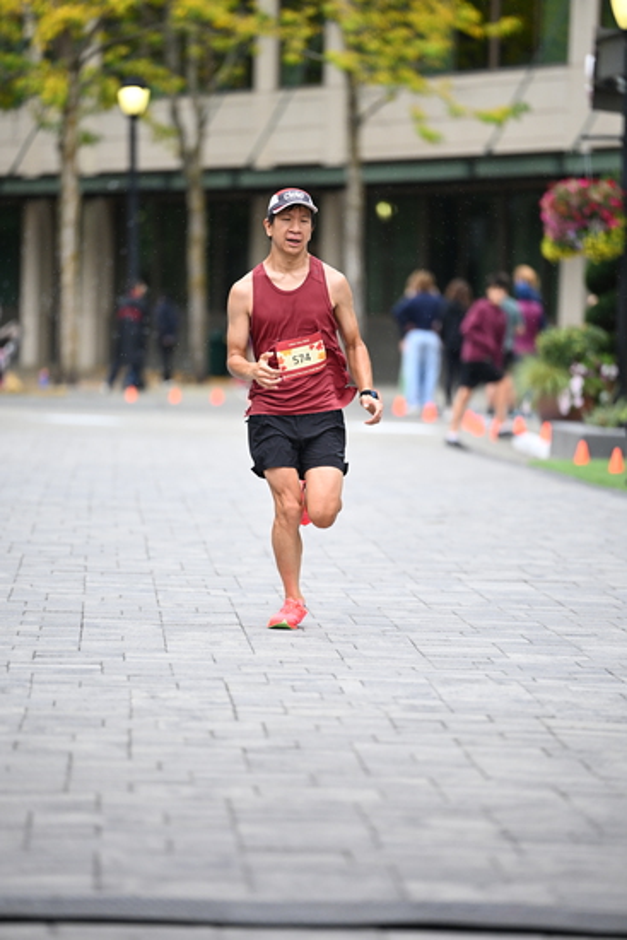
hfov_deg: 6.9
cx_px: 314
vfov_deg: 10.3
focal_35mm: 200
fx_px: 5221
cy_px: 470
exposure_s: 1/1600
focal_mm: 200
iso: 1250
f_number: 2.8
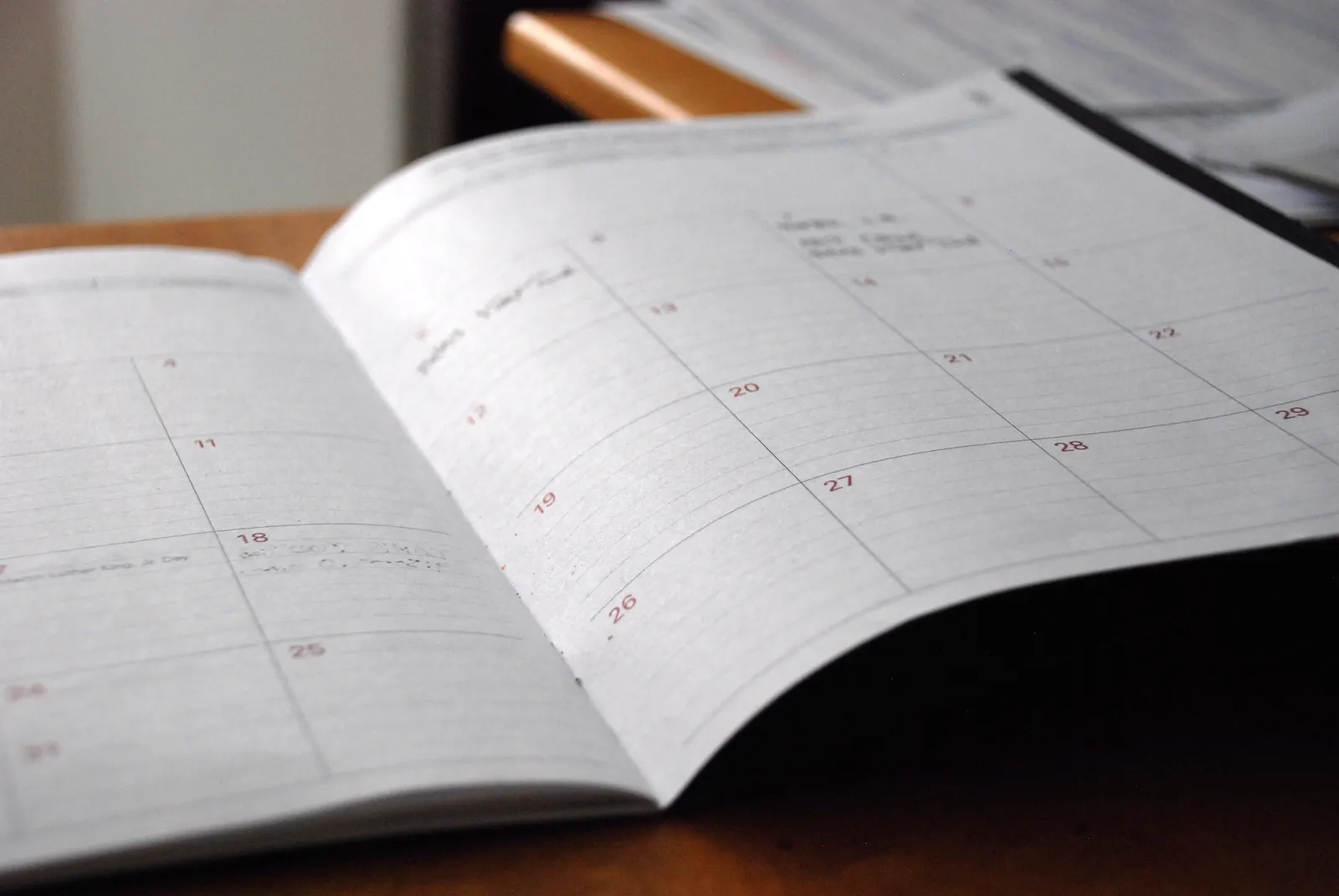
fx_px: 2793
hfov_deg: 27.0
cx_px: 670
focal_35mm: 75
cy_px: 448
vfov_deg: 18.2
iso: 640
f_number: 5
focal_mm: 50
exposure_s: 1/100
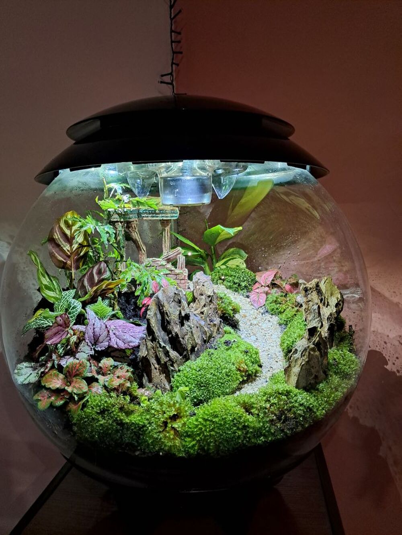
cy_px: 268
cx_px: 201
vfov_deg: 65.3
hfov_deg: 51.4
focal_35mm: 27
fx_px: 418
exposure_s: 1/50
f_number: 1.8
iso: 400
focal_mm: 4
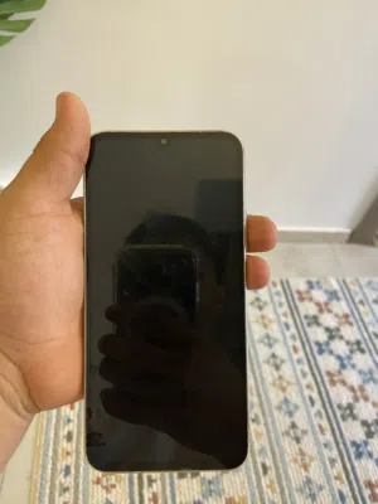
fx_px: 379
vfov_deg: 67.3
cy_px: 252
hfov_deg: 53.1
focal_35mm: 26
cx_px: 189
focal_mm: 4.25
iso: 125
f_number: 1.8
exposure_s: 1/63
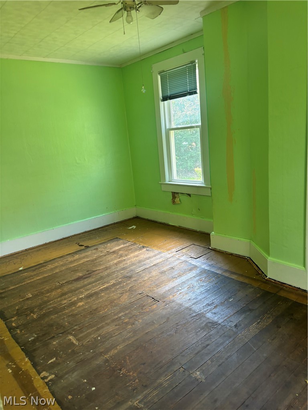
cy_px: 205
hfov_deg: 53.1
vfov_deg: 67.3
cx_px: 154
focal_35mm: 26
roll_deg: +4.8
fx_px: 308
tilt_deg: -13.3
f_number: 1.6
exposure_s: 1/60
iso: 100
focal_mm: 5.96
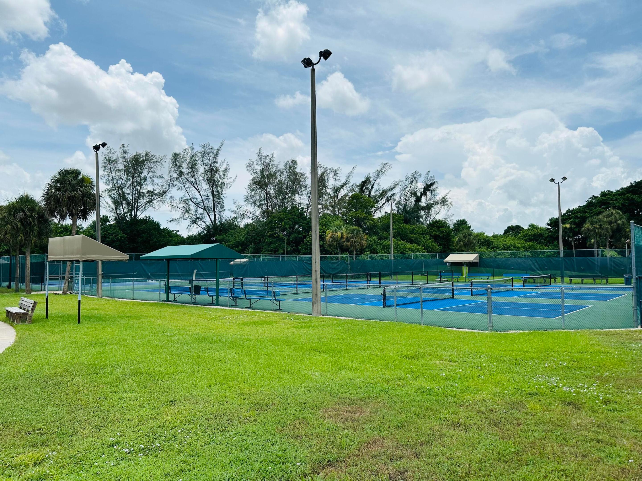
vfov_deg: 56.8
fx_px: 445
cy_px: 240
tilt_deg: +3.3
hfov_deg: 71.6
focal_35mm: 24
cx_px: 321
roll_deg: -1.3
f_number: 1.78
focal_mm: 6.86
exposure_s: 1/7042
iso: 80
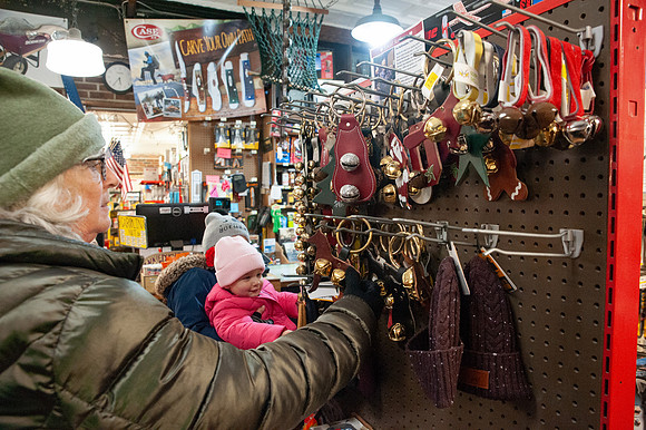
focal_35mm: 24
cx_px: 323
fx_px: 430
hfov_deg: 73.8
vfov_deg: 53.1
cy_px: 215
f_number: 5.6
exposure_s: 1/160
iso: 4000
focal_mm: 24
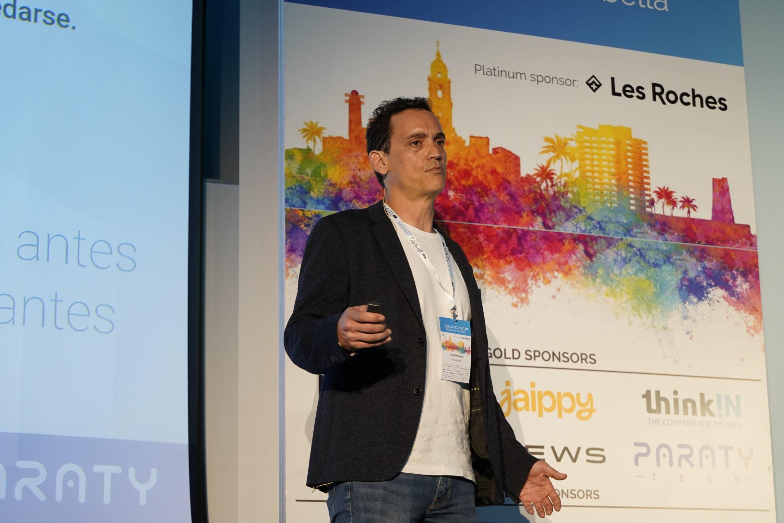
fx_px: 1612
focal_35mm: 74
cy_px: 262
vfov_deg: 18.4
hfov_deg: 27.3
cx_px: 392
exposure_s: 1/160
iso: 1600
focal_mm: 74
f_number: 4
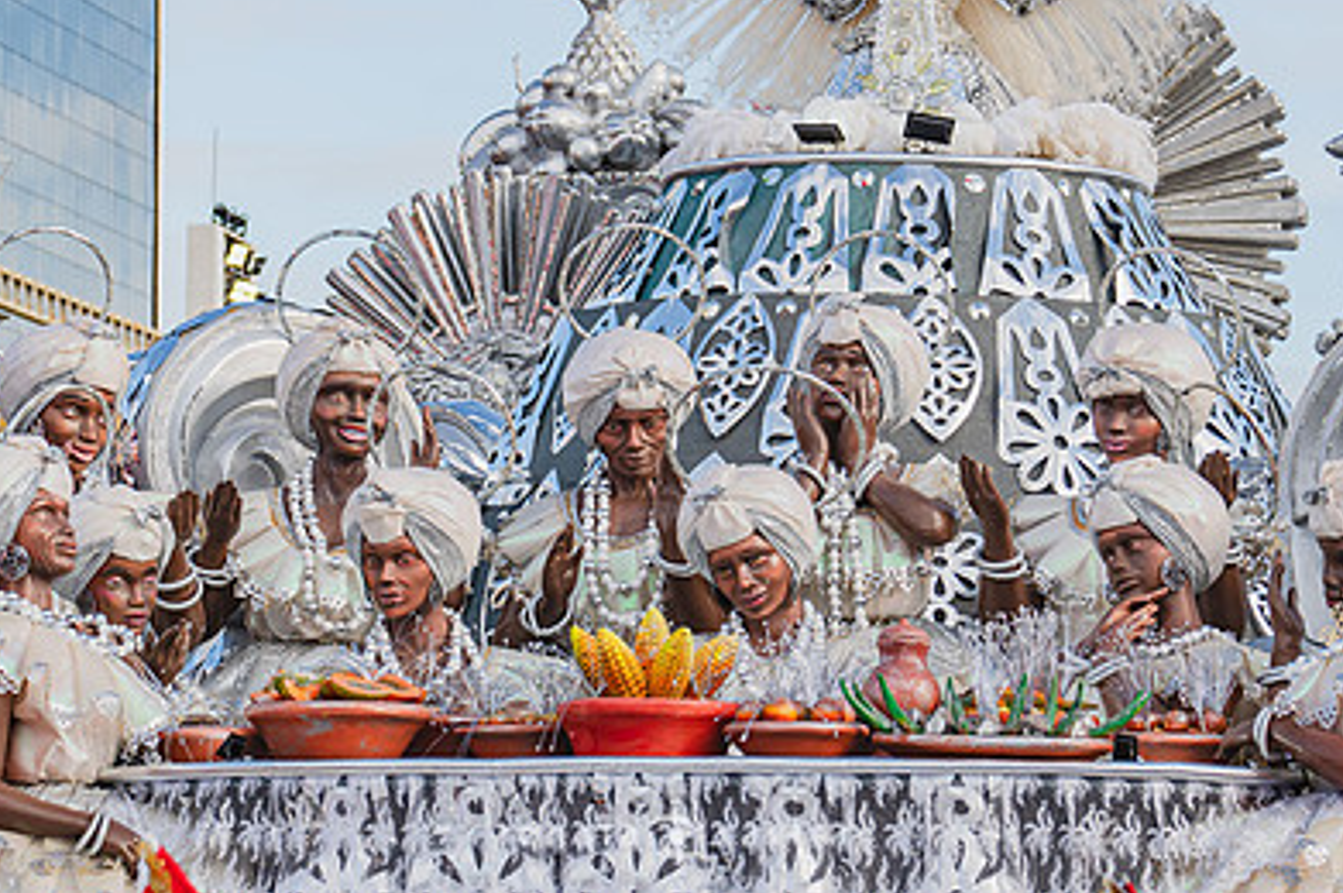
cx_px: 670
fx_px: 6746
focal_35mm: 181
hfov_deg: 11.4
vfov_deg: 7.6
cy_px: 234
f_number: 5.6
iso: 400
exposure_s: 1/1600
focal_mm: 122
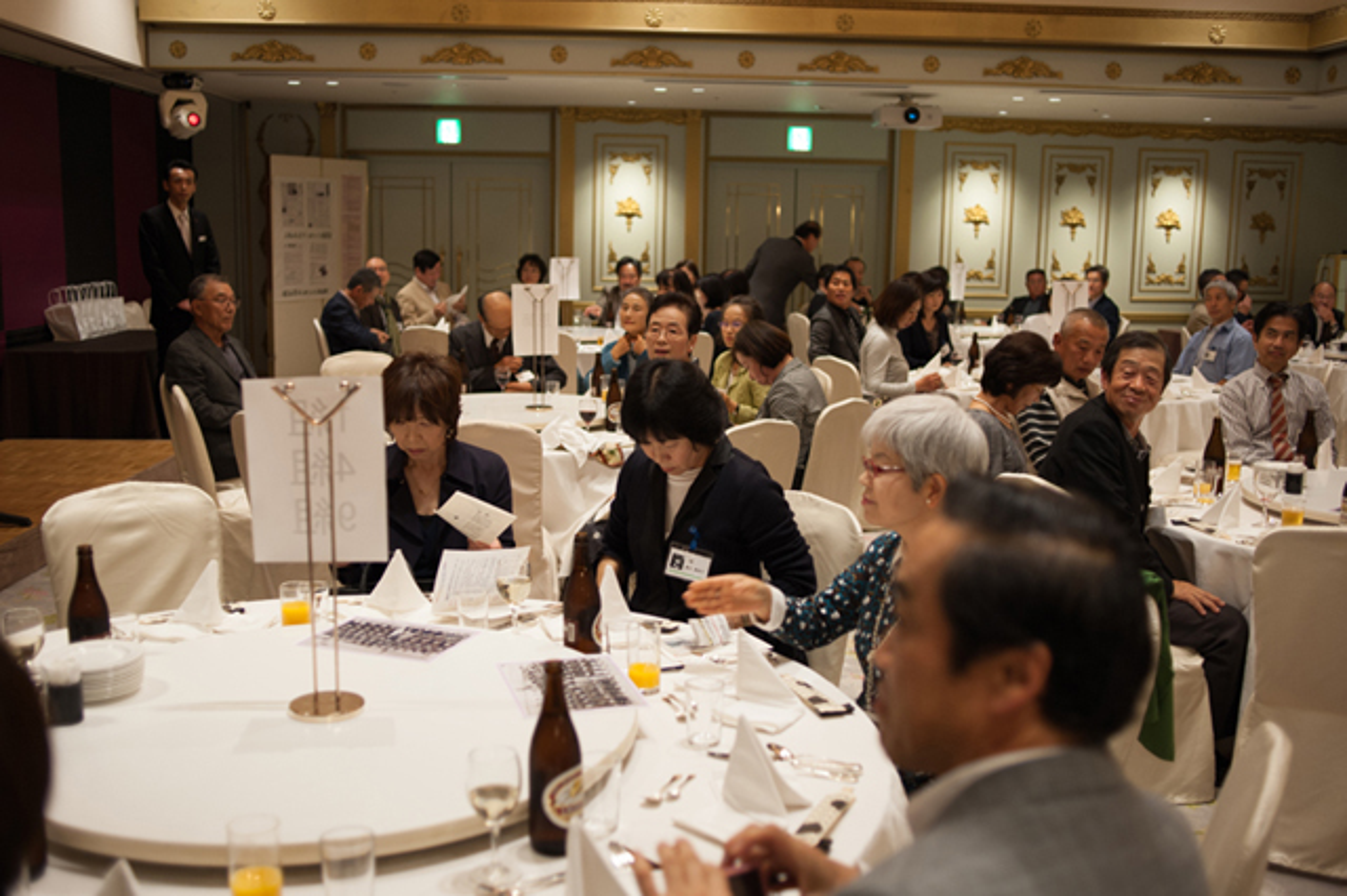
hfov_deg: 54.5
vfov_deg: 37.8
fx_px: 1309
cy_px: 448
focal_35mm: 35
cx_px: 674
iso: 450
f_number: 2.8
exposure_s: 1/100
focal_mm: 35
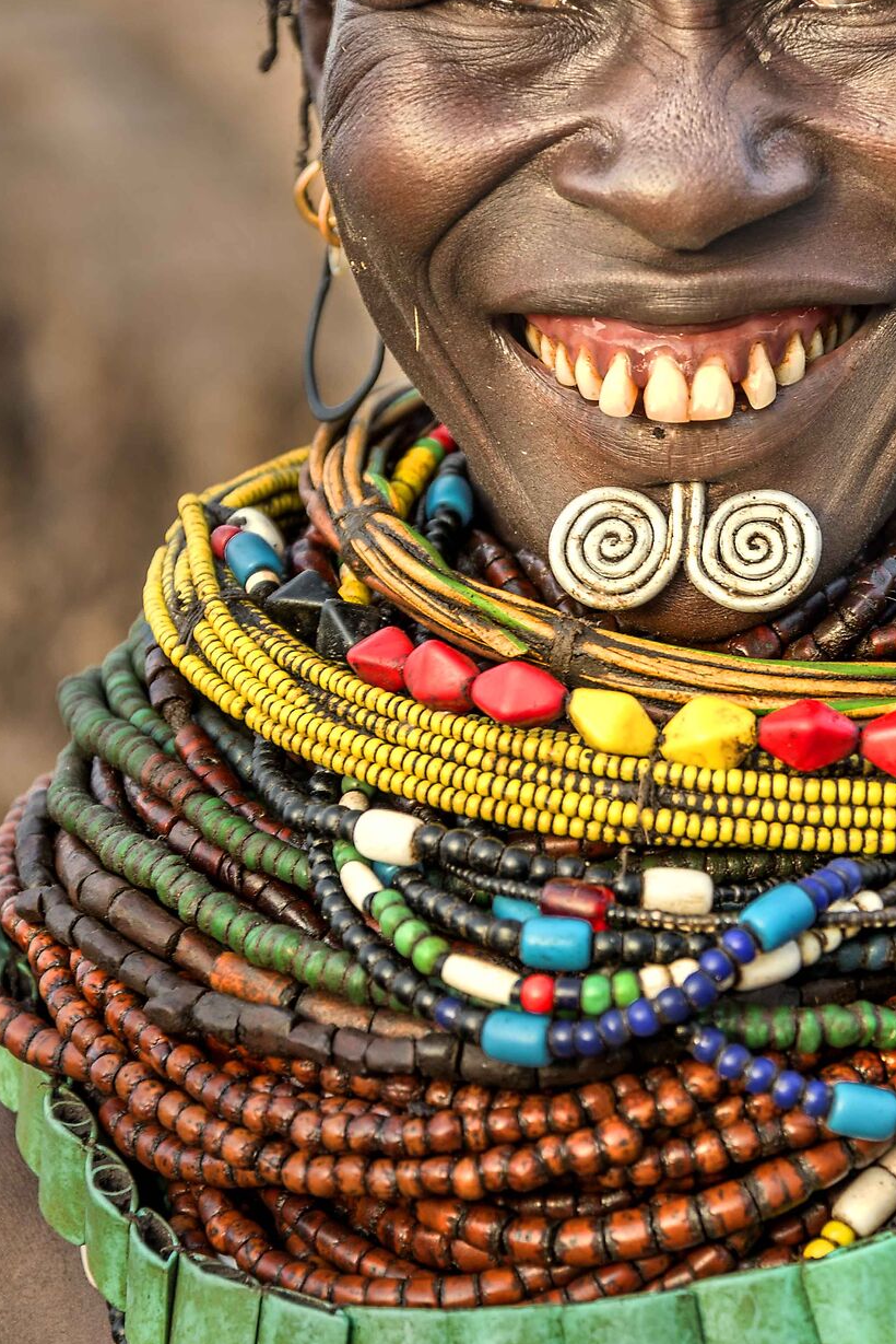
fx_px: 6193
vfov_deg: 12.3
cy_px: 367
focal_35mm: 166
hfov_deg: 8.3
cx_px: 537
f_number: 4.5
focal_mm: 85
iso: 200
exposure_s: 1/125
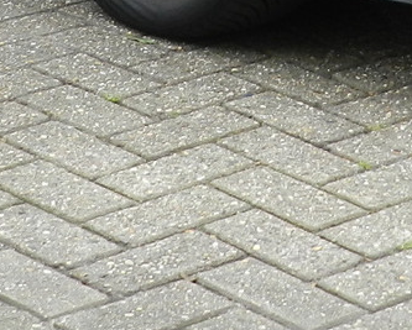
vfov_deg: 7.7
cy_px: -307
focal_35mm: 194
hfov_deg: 9.9
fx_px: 2368
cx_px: 212
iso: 160
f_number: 4.2
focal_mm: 8.1
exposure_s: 1/40
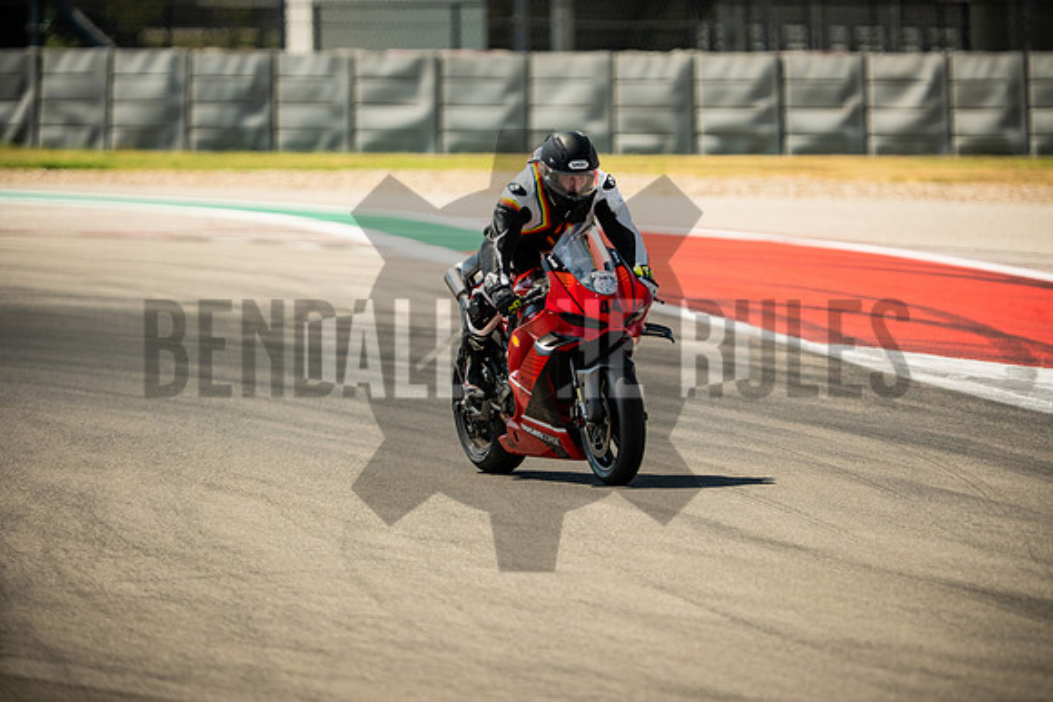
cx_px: 526
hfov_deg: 4.9
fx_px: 12287
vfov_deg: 3.3
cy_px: 351
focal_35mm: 420
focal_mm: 280
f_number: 2.8
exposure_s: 1/2500
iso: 400
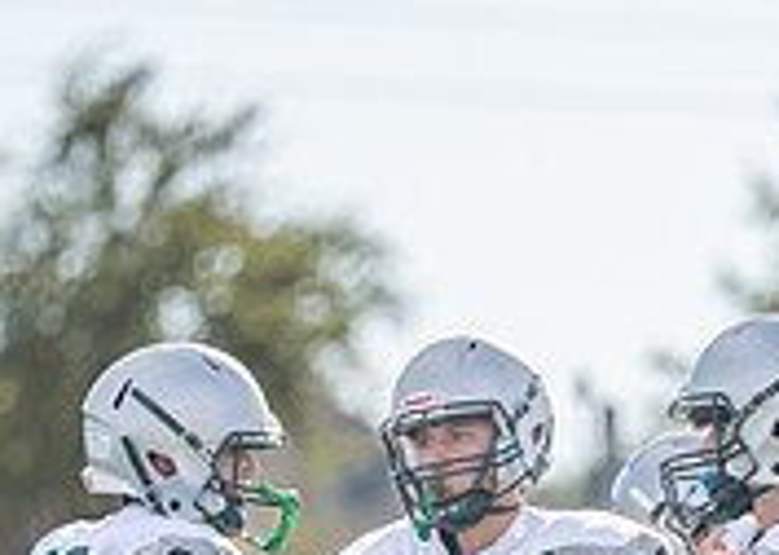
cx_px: 934
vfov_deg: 1.5
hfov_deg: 2.1
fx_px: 21502
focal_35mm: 973
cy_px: 881
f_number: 2.8
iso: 100
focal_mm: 200
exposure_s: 1/1600
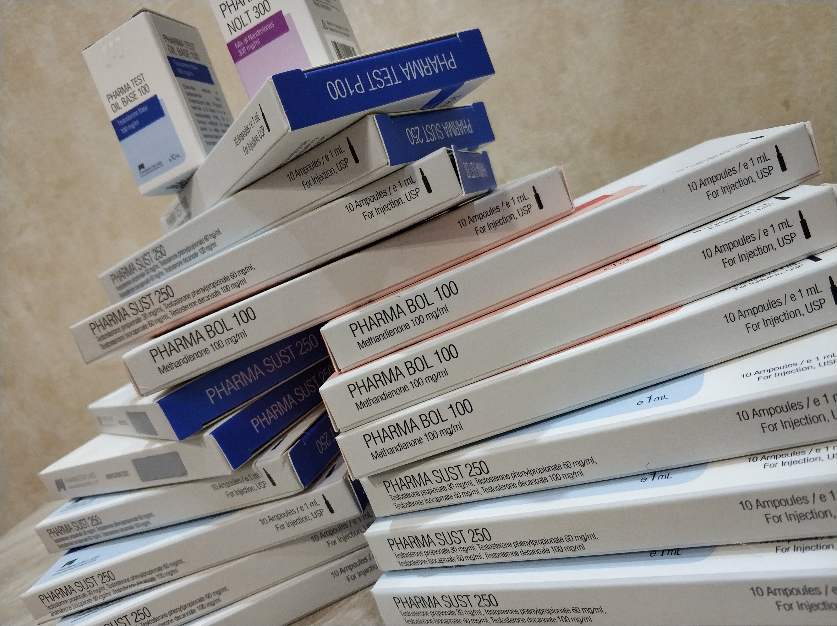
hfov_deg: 65.4
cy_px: 313
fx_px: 652
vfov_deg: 51.3
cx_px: 418
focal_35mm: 27
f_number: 1.8
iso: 418
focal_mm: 3.82
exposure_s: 1/25
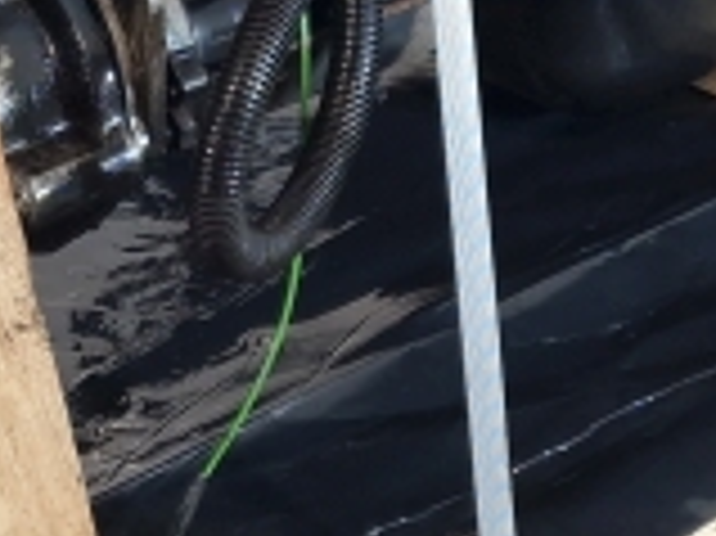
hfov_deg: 17.0
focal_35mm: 116
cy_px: -419
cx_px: 284
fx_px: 2398
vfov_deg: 11.8
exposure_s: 1/50
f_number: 1.8
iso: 100
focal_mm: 6.4
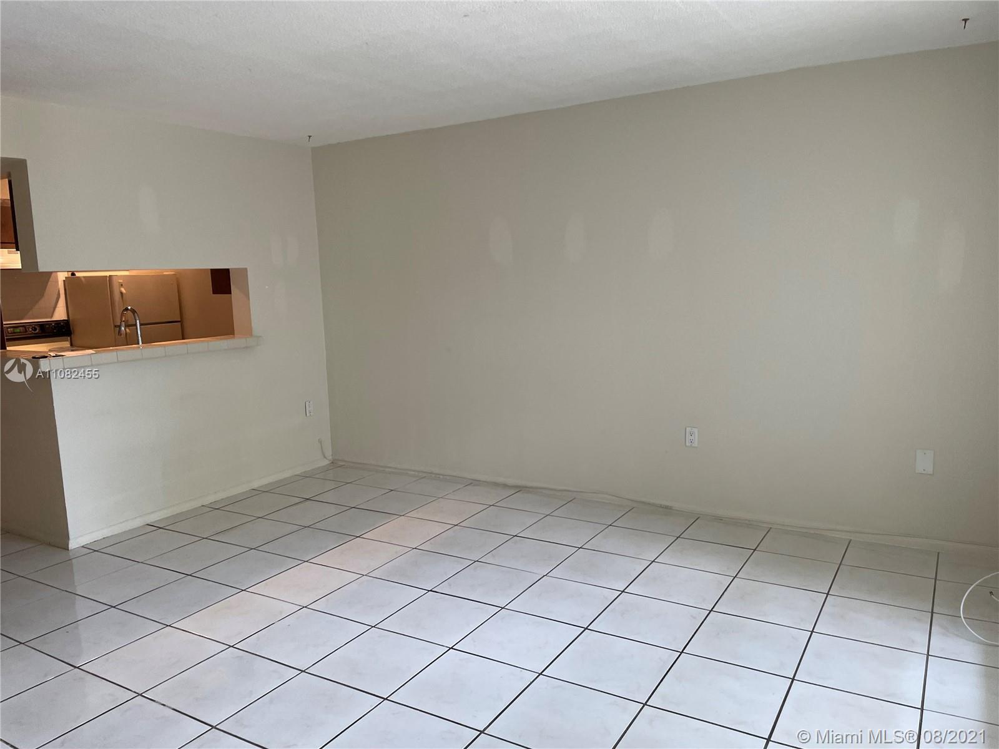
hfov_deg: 67.3
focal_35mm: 26
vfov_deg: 53.1
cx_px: 500
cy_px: 374
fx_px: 750
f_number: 1.6
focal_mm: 4.2
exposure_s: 1/120
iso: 125
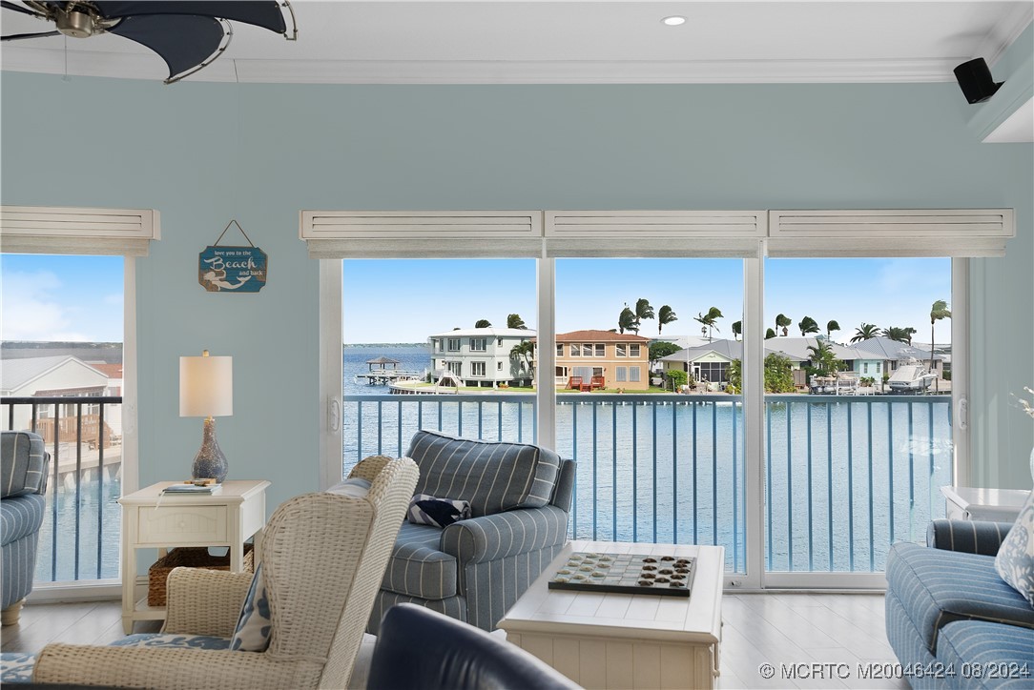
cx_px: 517
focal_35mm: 32
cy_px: 345
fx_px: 920
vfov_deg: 41.2
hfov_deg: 58.7
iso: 2000
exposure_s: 1/1600
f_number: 8
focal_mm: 32
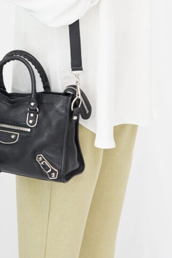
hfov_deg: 12.7
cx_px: 71
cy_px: 51
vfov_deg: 18.7
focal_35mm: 108
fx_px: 774
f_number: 6.3
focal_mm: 50
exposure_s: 1/6
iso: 640
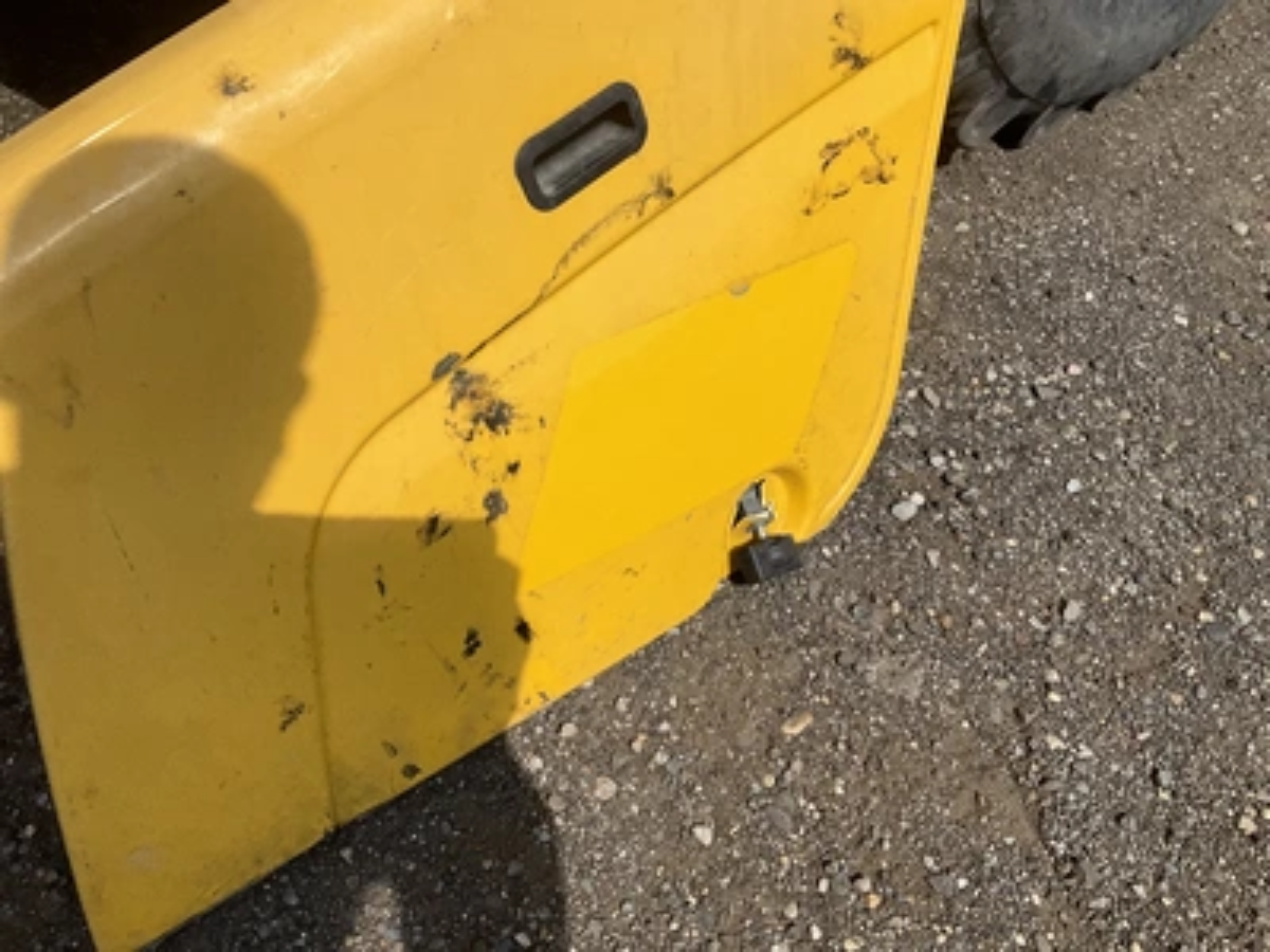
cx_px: 635
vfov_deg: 48.2
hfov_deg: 61.7
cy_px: 476
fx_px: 1064
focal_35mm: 29
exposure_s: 1/3534
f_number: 1.8
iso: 25
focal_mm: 3
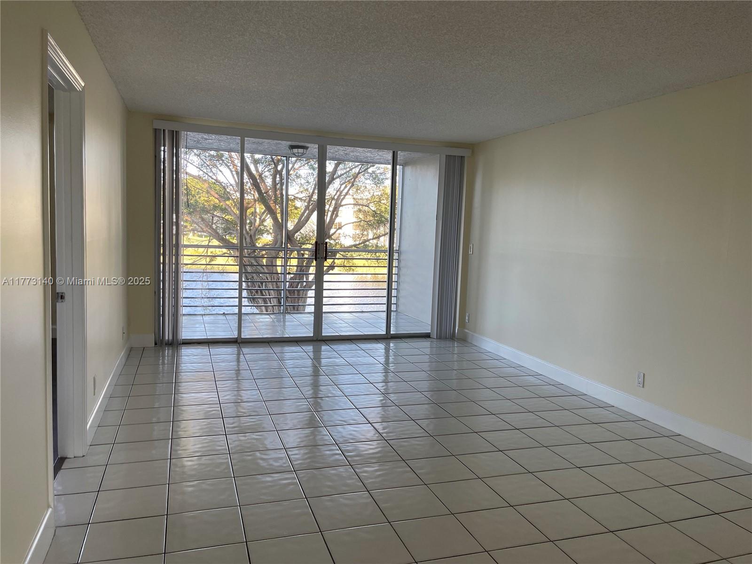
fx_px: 543
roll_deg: -1.8
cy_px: 282
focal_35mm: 25
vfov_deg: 54.9
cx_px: 376
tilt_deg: -4.5
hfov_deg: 69.4
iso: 50
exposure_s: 1/121
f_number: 1.6
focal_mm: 5.1
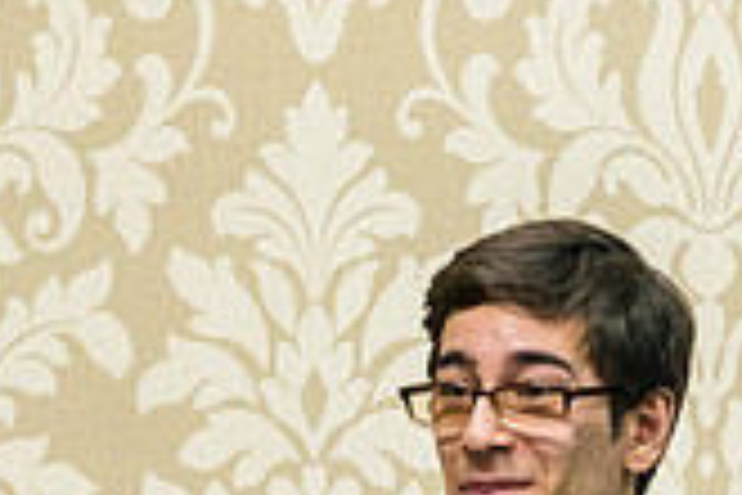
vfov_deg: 1.4
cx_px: 346
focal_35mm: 973
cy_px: 853
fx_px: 20053
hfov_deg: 2.1
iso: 3200
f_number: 3.5
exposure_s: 1/125
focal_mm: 184
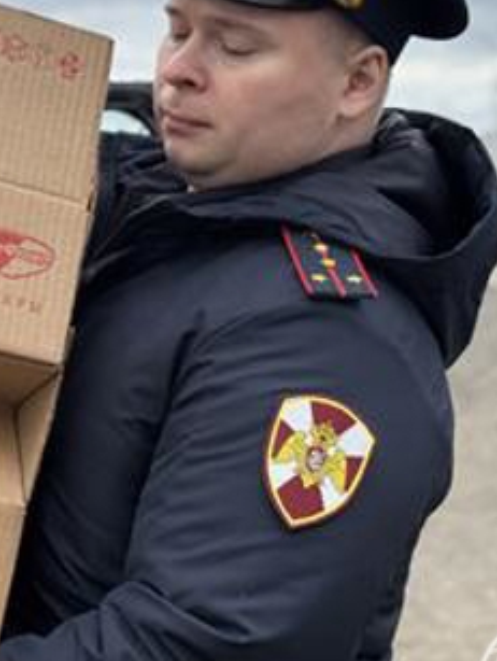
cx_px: -15
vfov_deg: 18.9
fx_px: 1987
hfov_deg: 14.0
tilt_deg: -2.0
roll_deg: +1.5
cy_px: 258
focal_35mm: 104
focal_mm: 6.76
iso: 64
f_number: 1.78
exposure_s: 1/1000
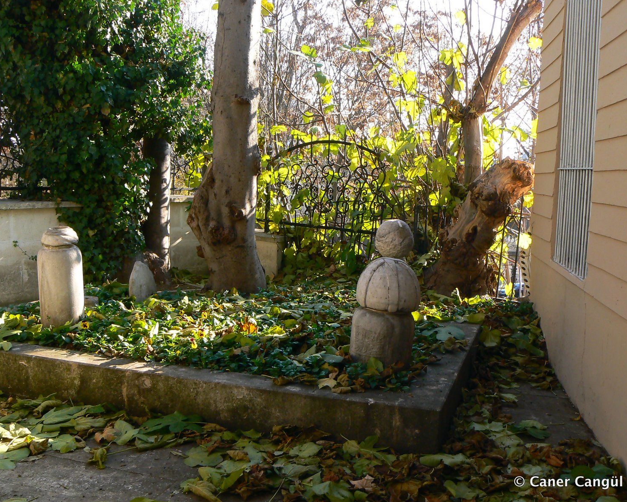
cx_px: 300
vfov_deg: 39.2
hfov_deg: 47.9
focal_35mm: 38
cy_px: 249
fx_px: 705
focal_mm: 6
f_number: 8
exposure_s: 1/60
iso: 100
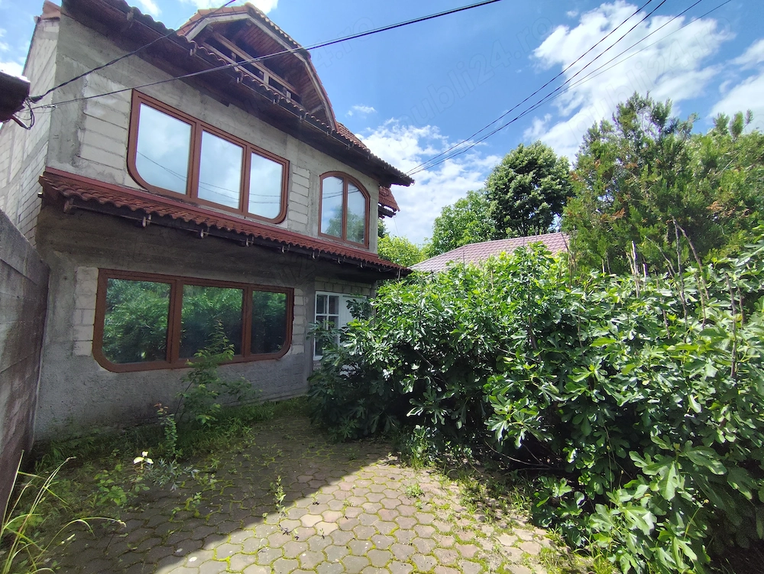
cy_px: 287
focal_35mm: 16
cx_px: 382
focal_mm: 1.65
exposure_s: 1/2644
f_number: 2.2
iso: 50
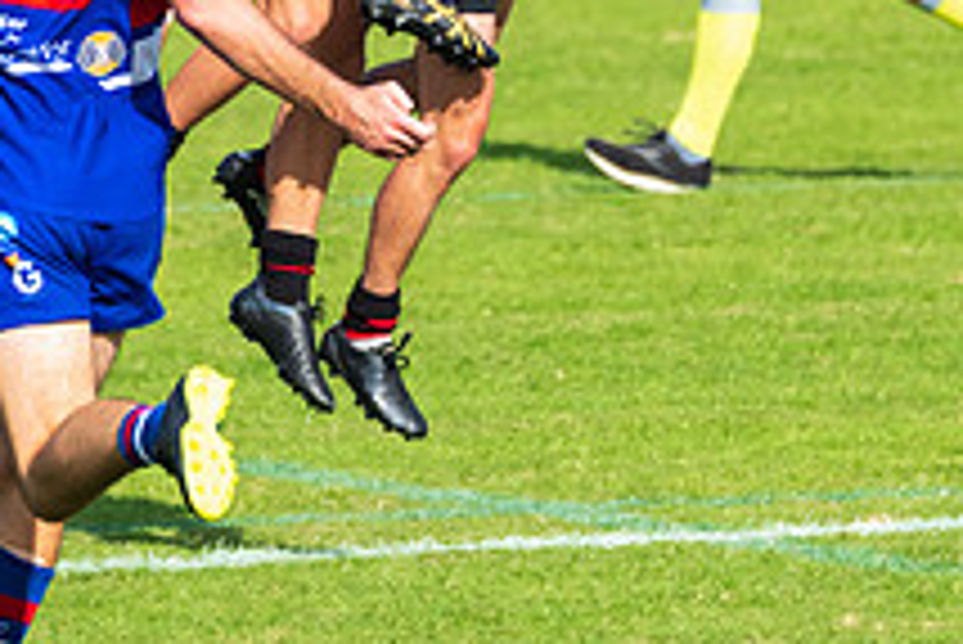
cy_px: -106
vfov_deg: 1.3
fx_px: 27597
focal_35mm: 1031
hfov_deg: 2.0
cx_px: 468
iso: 800
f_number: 6.3
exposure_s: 1/2500
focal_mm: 380
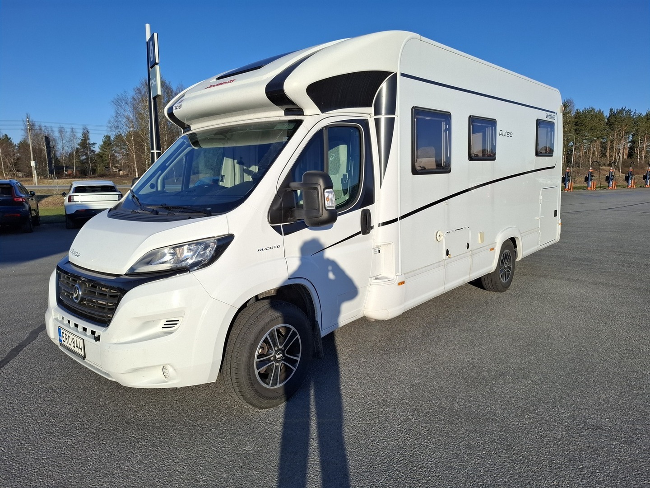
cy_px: 244
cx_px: 325
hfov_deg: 73.9
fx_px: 432
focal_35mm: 23
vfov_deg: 58.9
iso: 50
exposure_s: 1/2079
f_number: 1.8
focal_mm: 5.54
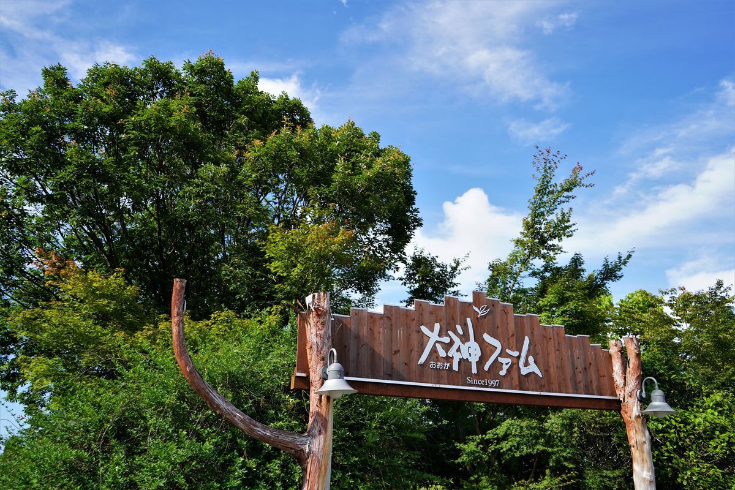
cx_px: 368
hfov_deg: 65.5
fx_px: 572
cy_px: 245
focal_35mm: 28
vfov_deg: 46.4
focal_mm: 28
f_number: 5
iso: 100
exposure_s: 1/400
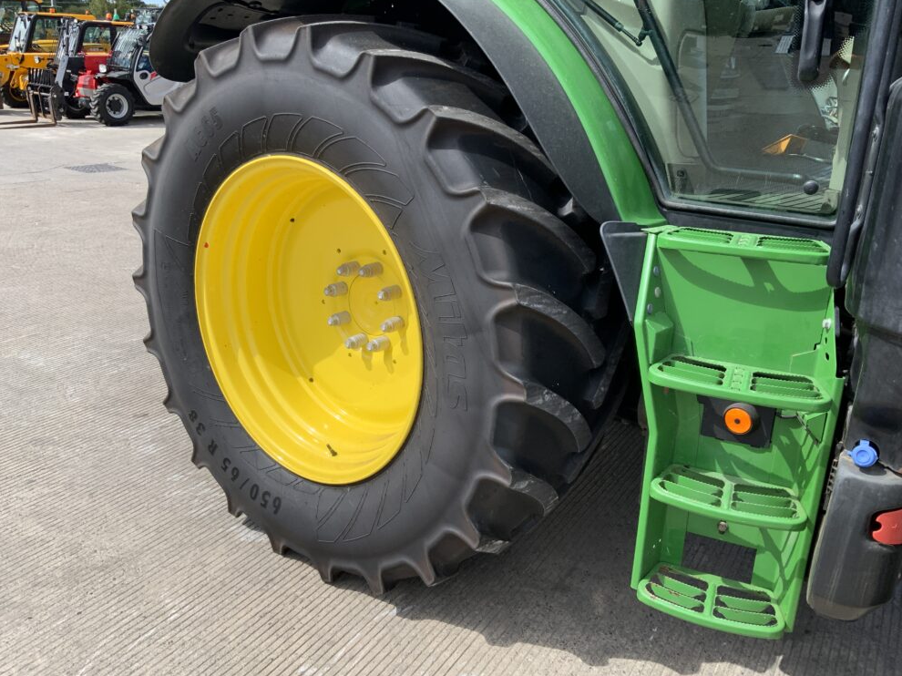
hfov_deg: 60.0
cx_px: 450
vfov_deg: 46.8
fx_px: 782
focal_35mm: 30
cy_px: 328
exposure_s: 1/1035
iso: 16
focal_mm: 3
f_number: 1.8
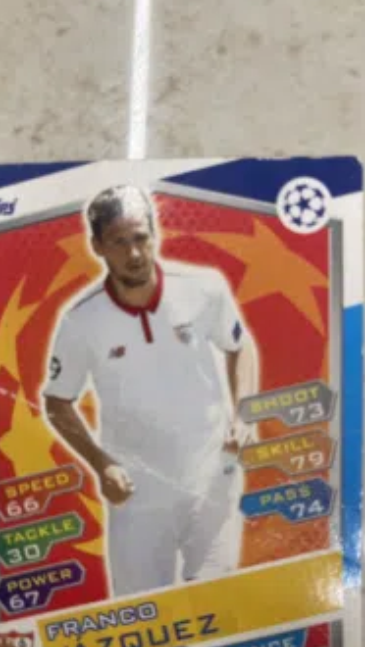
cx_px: 177
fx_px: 567
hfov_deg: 35.7
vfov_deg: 59.2
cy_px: 374
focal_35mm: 33
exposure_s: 1/50
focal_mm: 5.1
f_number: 1.6
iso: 160
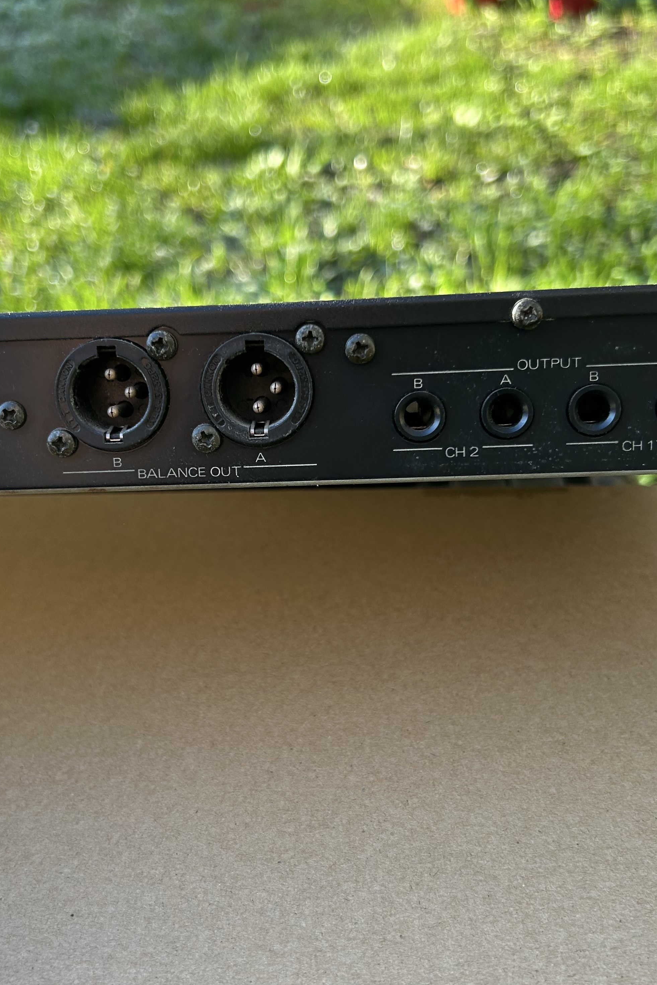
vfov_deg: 51.9
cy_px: 498
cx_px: 289
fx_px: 1013
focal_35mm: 37
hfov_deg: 35.9
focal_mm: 5.7
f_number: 1.5
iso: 40
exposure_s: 1/242
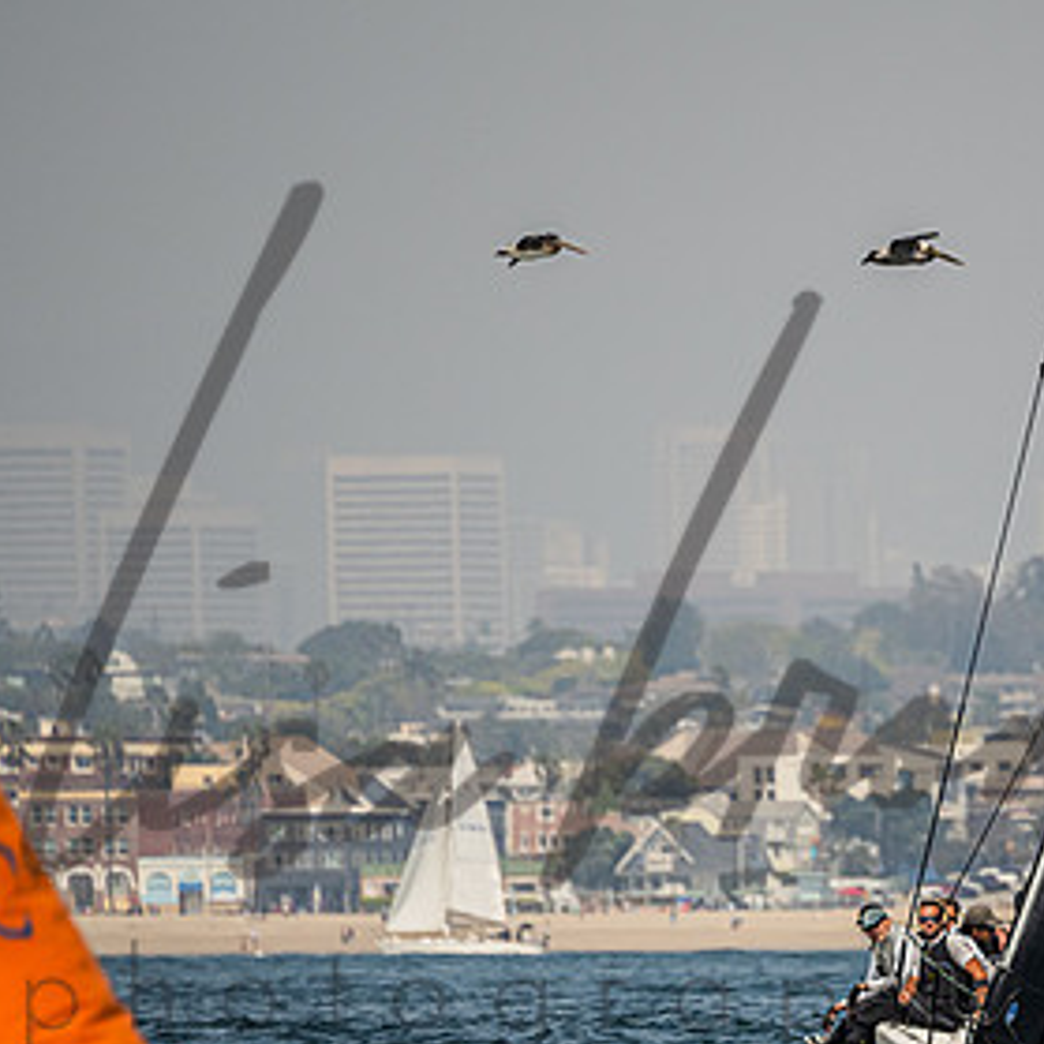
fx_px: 29686
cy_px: 861
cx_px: 1069
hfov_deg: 2.0
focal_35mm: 870
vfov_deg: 2.0
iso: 450
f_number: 5.6
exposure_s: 1/4000
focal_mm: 400
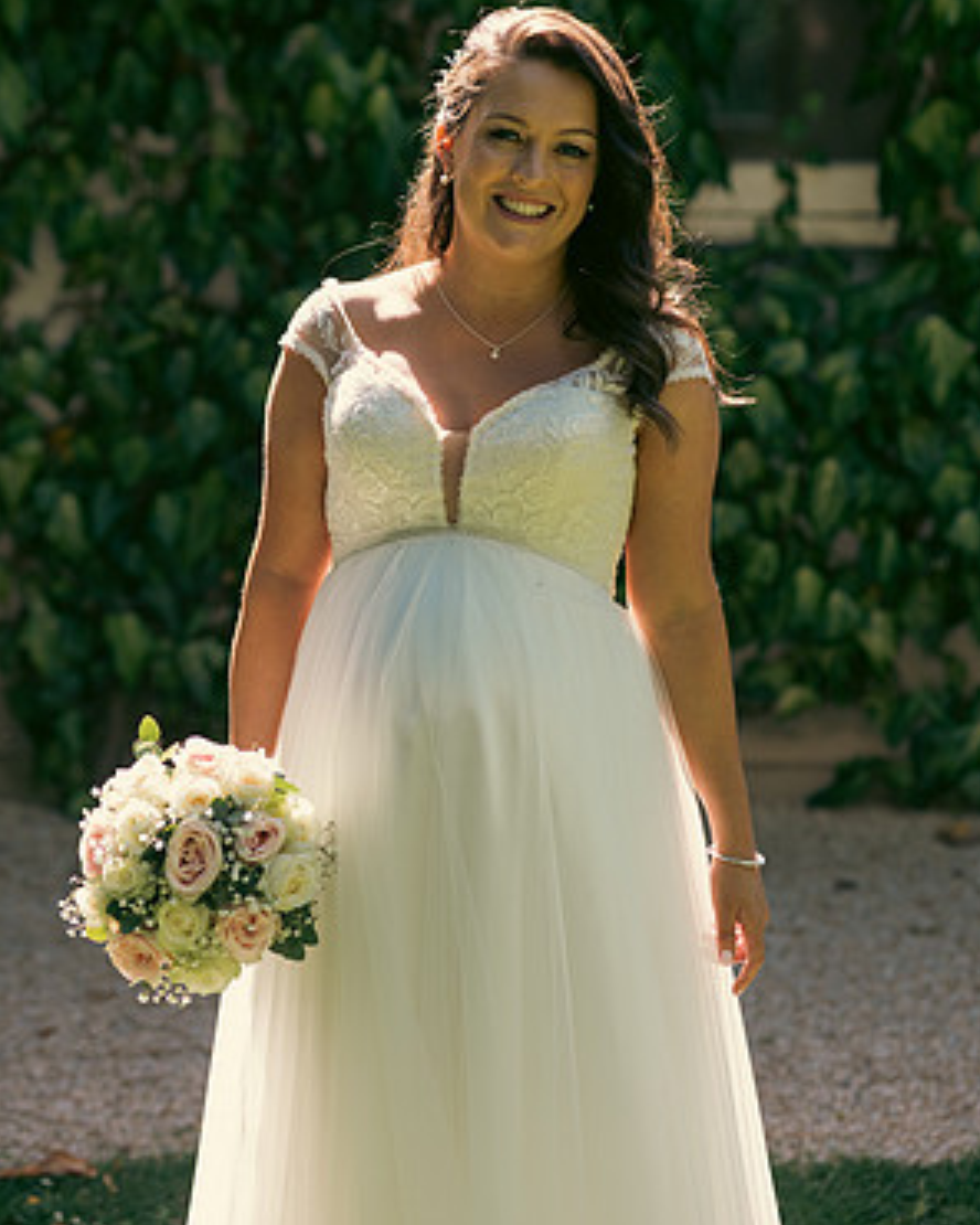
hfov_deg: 12.9
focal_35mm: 120
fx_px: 4351
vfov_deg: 16.0
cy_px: 553
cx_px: 493
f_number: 3.5
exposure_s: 1/200
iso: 125
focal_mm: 105
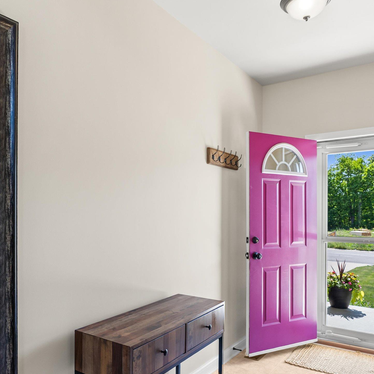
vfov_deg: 55.1
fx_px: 354
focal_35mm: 29
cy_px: 230
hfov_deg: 54.8
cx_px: 132
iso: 1000
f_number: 5.6
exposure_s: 1/30
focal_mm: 16
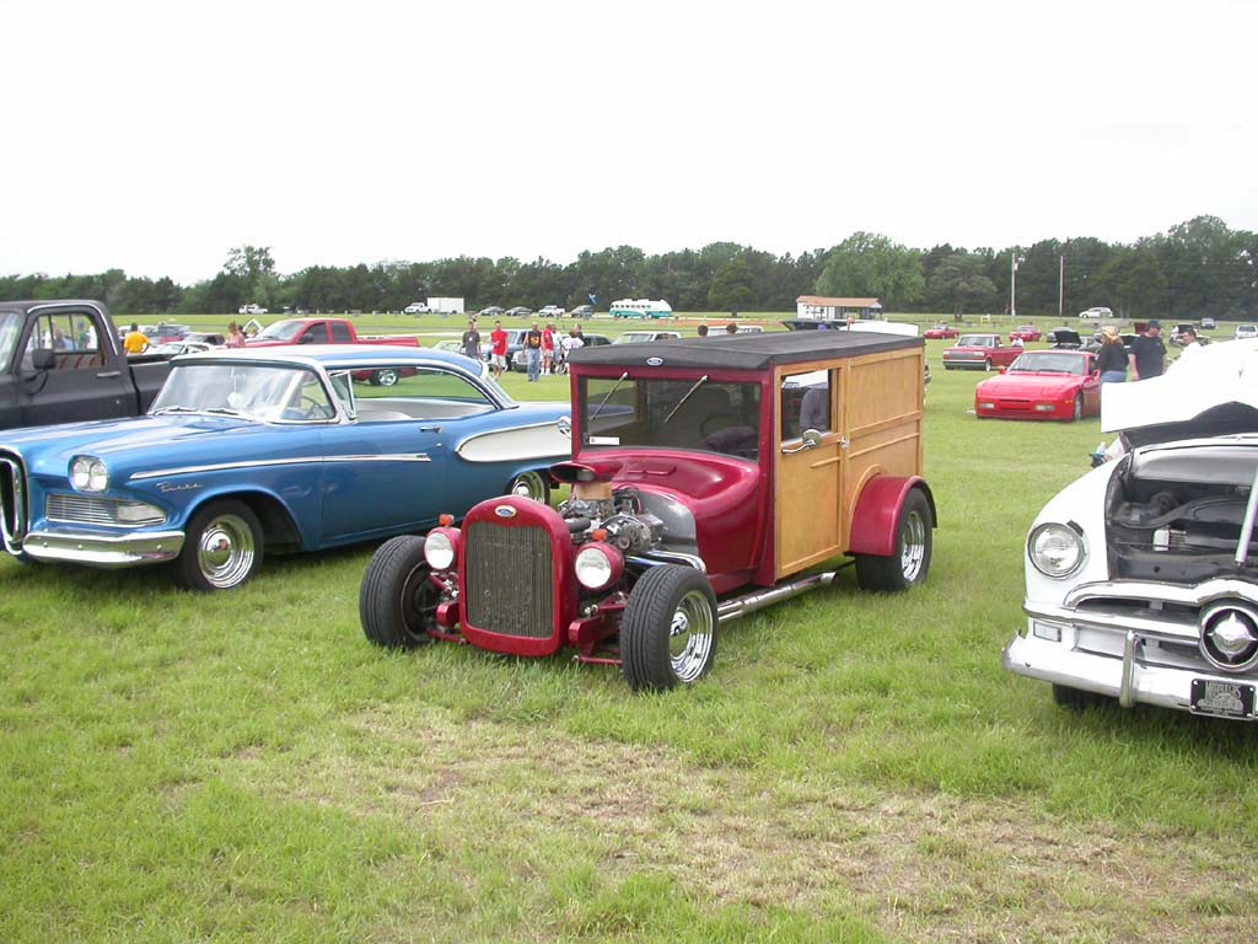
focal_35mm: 38
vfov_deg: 37.7
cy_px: 472
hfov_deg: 49.0
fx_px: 1381
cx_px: 629
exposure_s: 1/1000
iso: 100
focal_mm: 7.85
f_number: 2.6
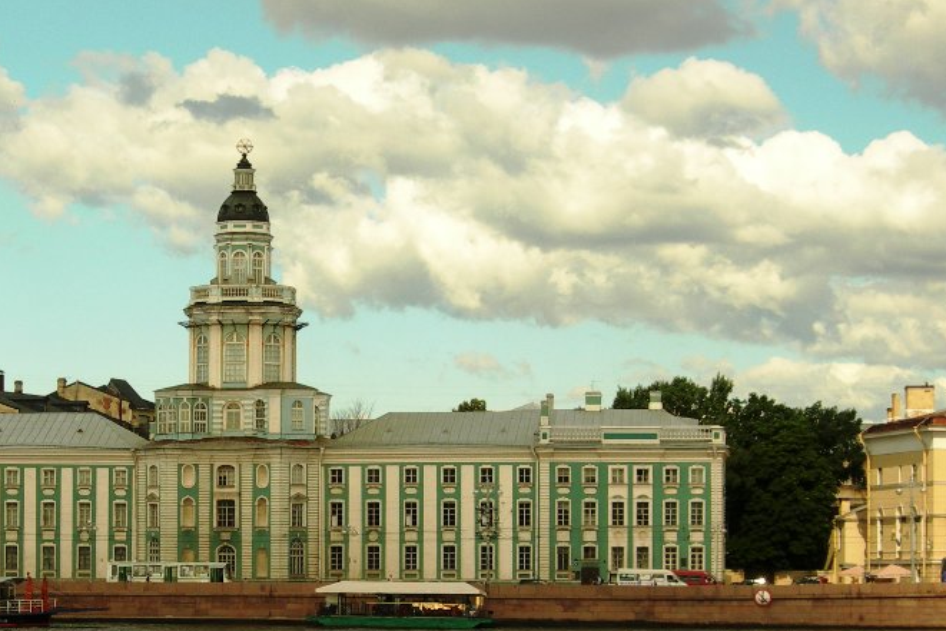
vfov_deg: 11.8
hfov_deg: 17.5
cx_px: 246
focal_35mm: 116
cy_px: 478
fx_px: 3049
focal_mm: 14.9
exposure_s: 1/245
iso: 50
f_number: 6.3
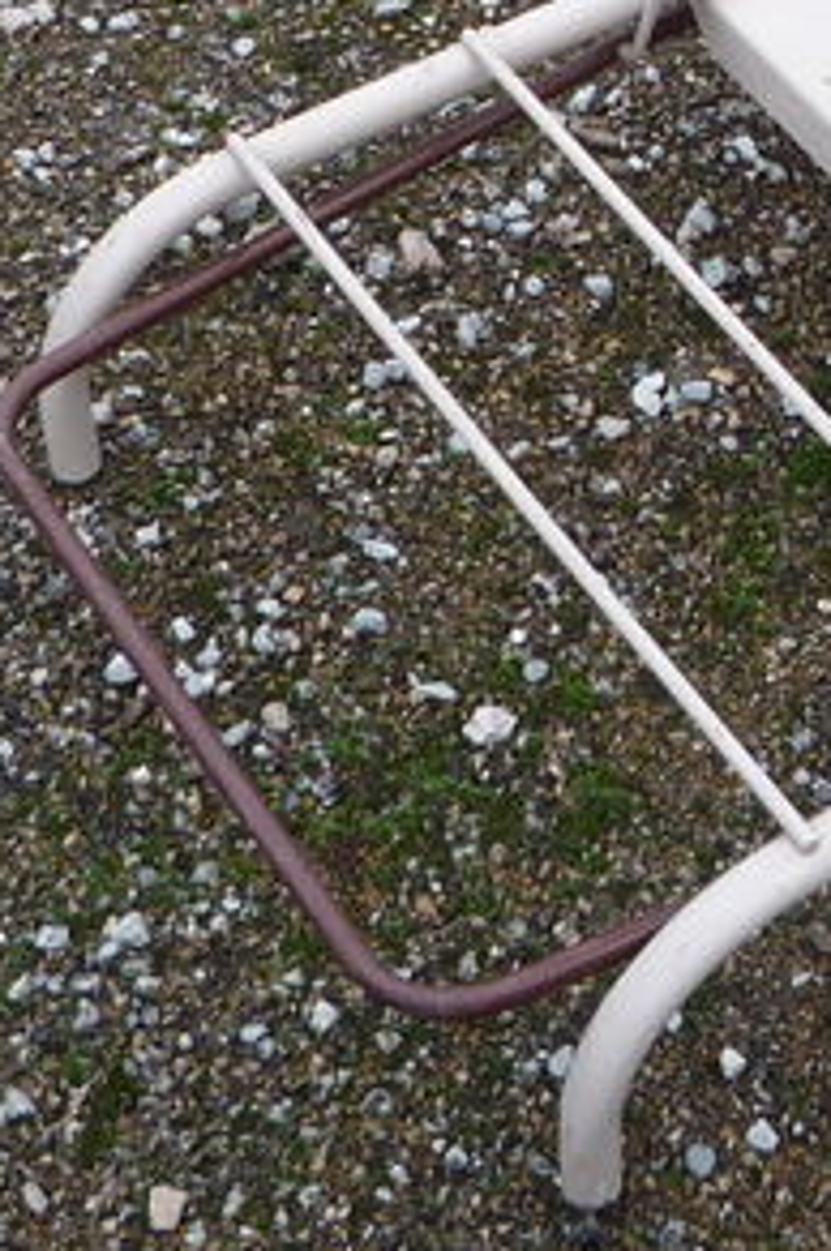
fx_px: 3713
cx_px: 822
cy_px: -326
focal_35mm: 107
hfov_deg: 12.6
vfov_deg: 18.0
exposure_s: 1/80
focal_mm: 5.2
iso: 100
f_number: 3.3
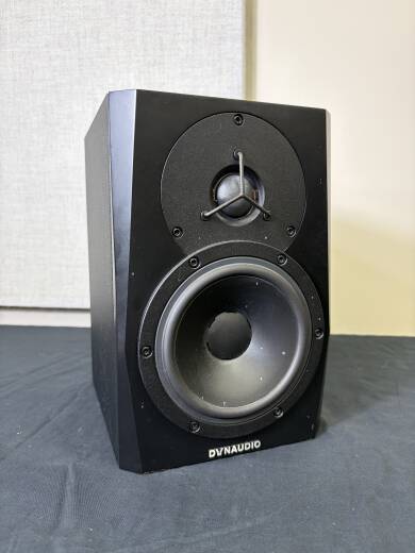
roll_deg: +0.2
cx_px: 208
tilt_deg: -6.4
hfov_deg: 53.1
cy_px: 276
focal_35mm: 26
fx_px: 416
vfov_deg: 67.3
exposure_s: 1/60
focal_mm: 5.96
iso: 80
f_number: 1.6
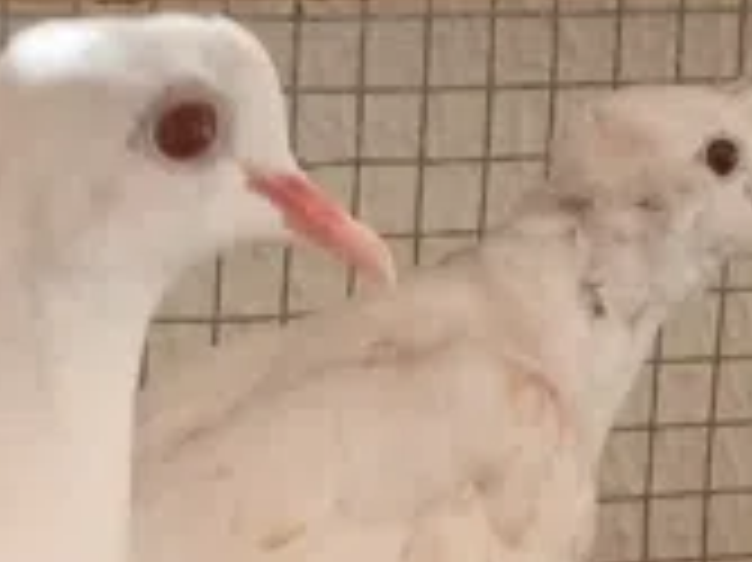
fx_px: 3908
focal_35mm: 180
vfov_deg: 8.0
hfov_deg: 11.0
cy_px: 913
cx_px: 414
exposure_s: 1/100
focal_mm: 3.98
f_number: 1.8
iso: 78
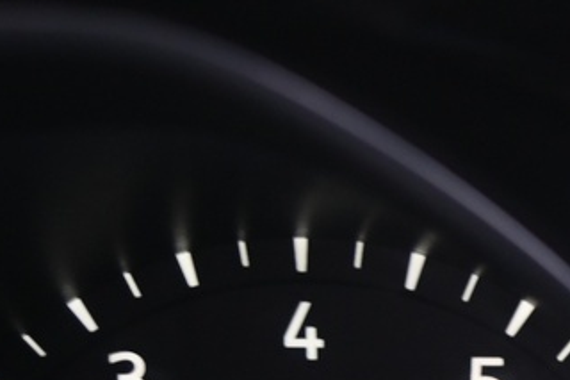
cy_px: 450
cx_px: 1222
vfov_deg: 7.1
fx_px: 3054
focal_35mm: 193
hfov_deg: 9.8
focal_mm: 38
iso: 1000
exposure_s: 1/13
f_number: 4
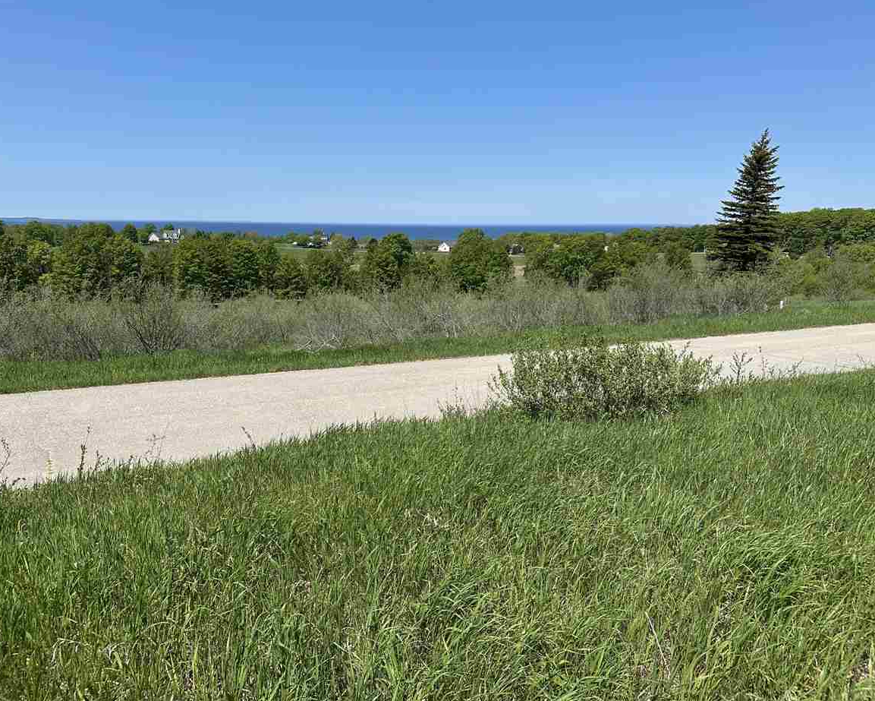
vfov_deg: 54.9
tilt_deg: -11.2
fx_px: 673
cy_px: 362
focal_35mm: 26
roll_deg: -0.7
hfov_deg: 66.0
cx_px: 415
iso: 80
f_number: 1.78
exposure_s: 1/5000
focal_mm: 6.86
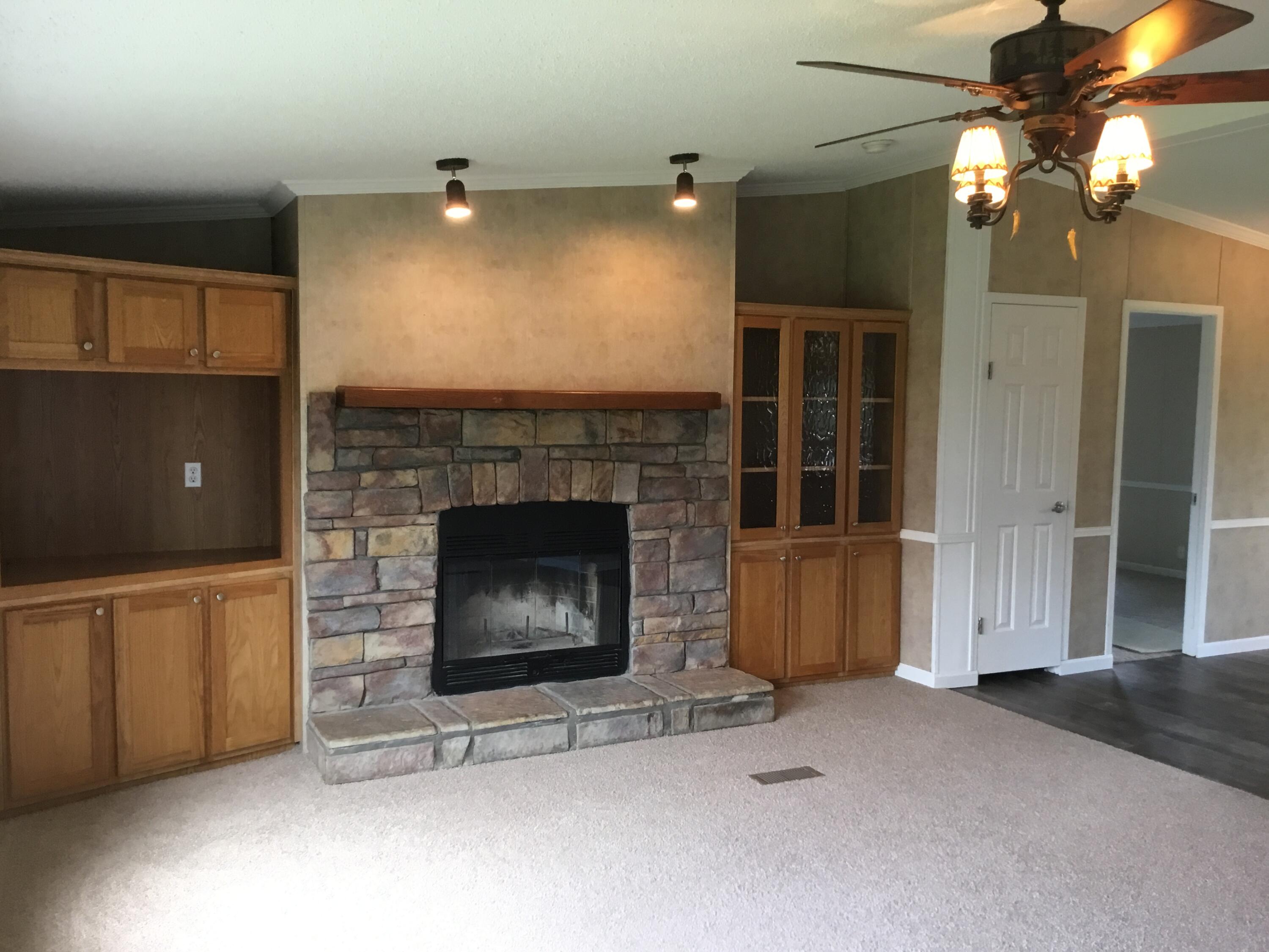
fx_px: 1136
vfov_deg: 45.4
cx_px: 634
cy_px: 476
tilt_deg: -4.9
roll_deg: +0.9
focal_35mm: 31
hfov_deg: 58.4
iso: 64
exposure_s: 1/30
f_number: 2.4
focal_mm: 3.3
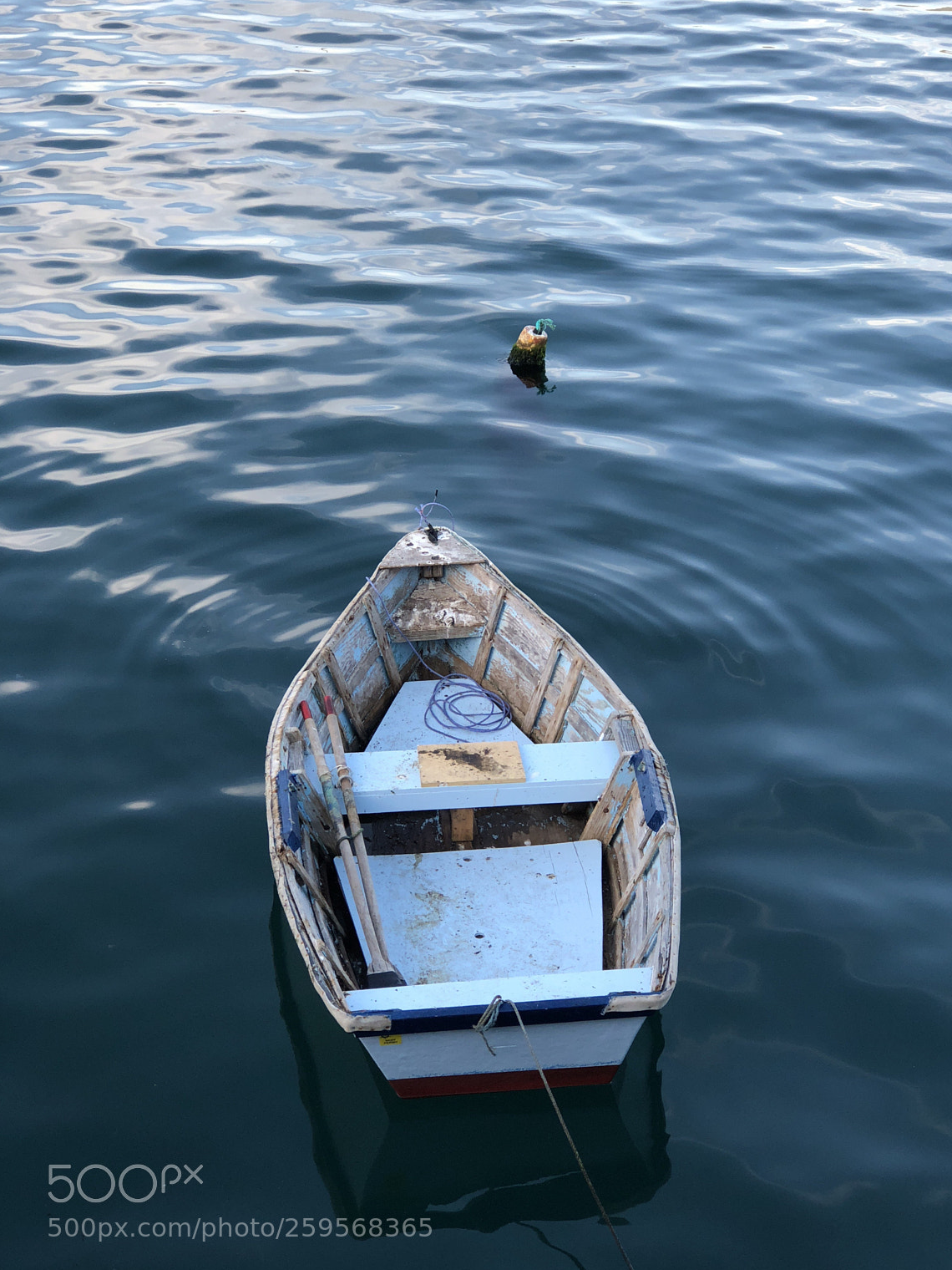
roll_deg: -0.3
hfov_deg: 24.4
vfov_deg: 32.2
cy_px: 625
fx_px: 2200
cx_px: 497
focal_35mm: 60
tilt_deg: -28.5
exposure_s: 1/121
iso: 32
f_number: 2.8
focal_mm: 6.6
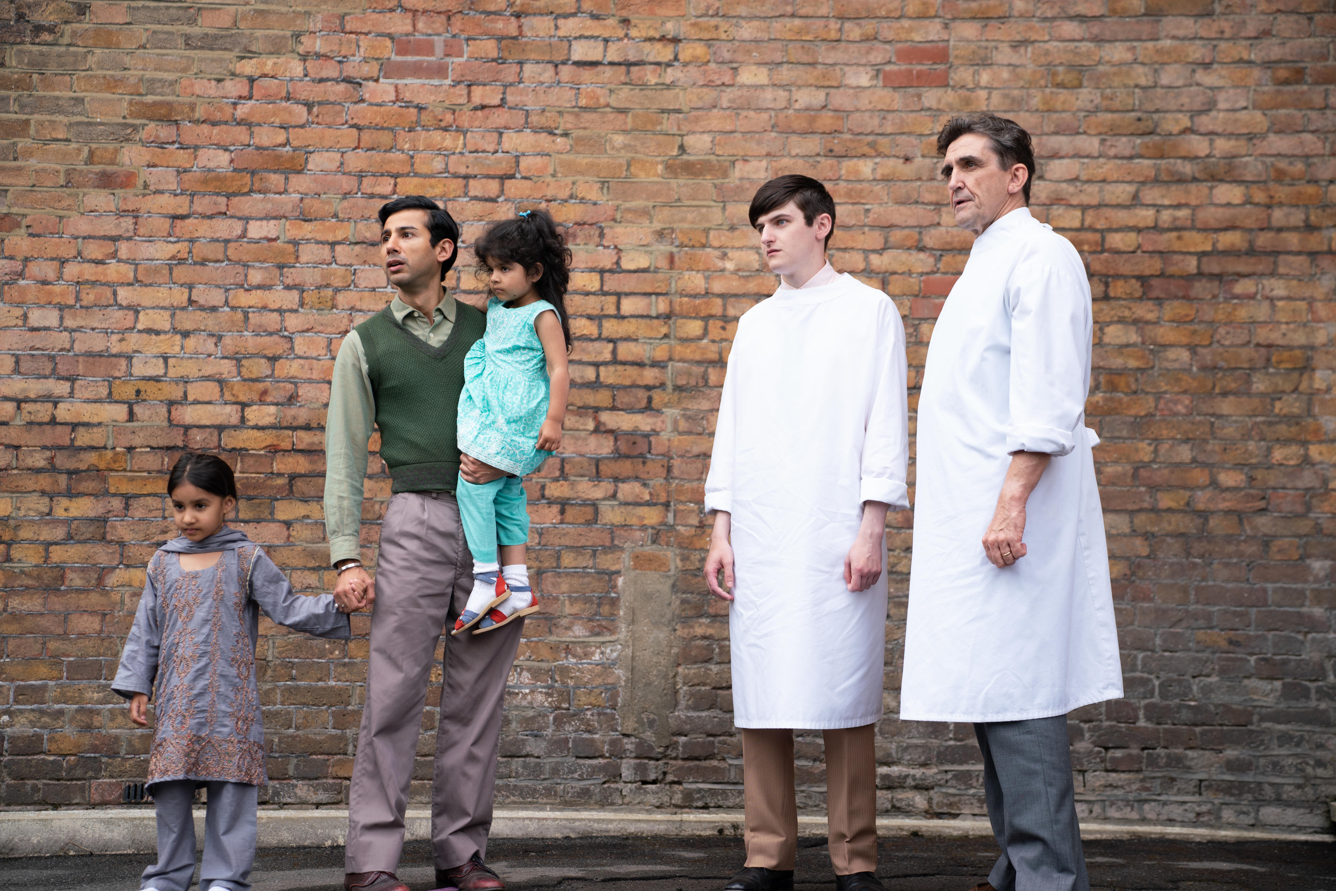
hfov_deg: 28.8
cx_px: 668
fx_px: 2598
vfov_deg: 19.5
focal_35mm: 70
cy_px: 446
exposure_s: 1/800
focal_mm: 70
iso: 250
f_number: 2.8
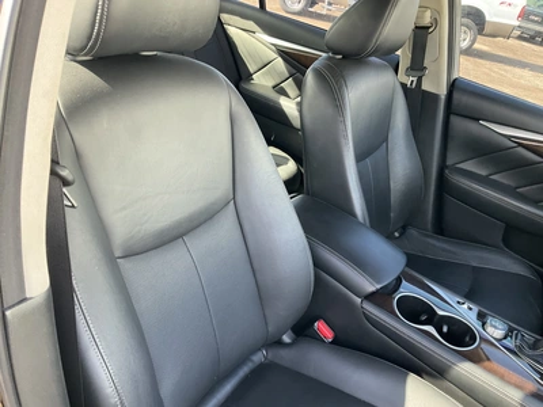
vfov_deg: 48.2
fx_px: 455
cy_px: 204
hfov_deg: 61.7
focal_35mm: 29
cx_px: 272
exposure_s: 1/122
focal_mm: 3
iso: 64
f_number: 1.8
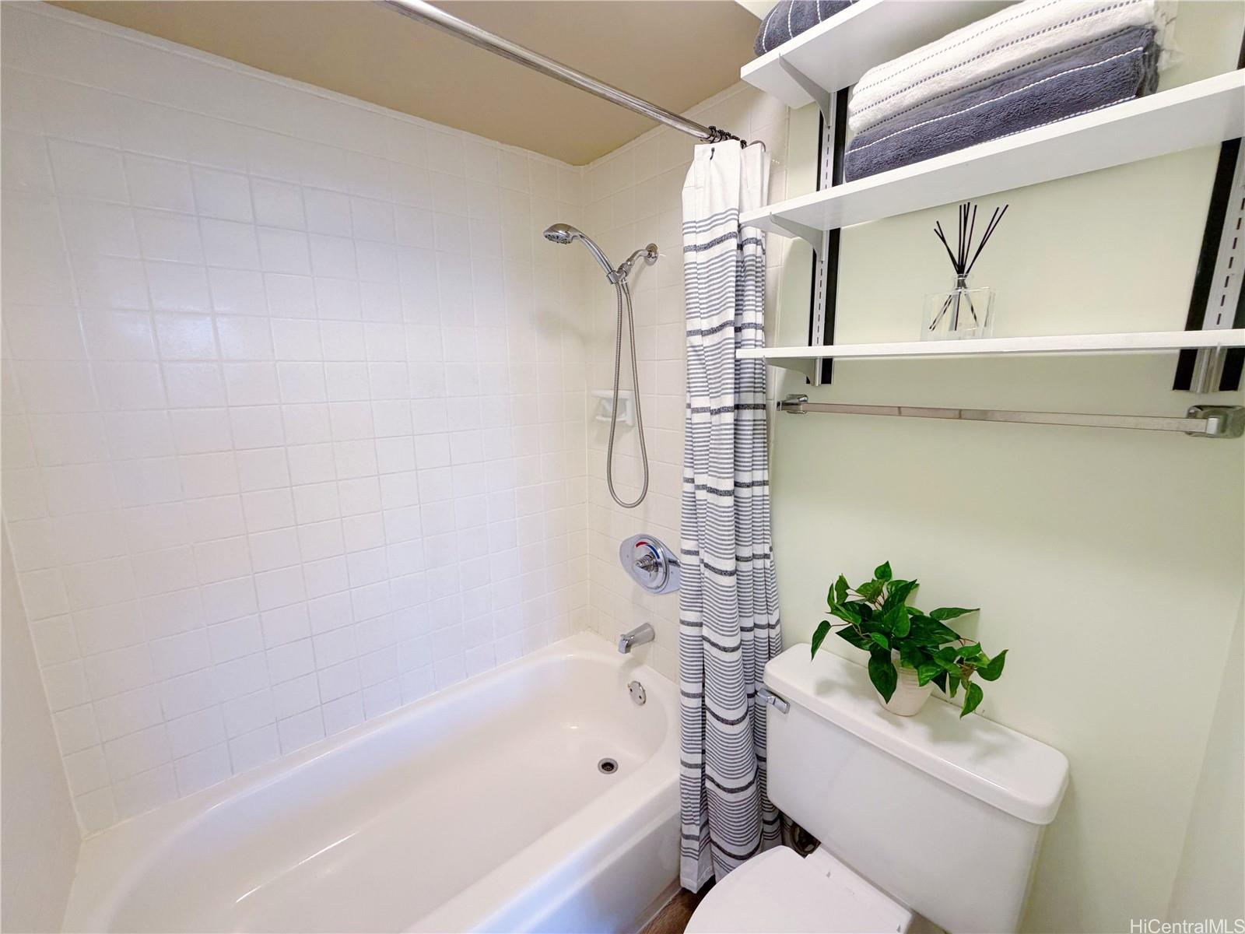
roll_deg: +0.5
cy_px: 467
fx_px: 504
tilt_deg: -11.1
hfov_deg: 102.1
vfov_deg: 85.7
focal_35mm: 14
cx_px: 622
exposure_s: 1/60
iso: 160
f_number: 2.2
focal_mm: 2.22
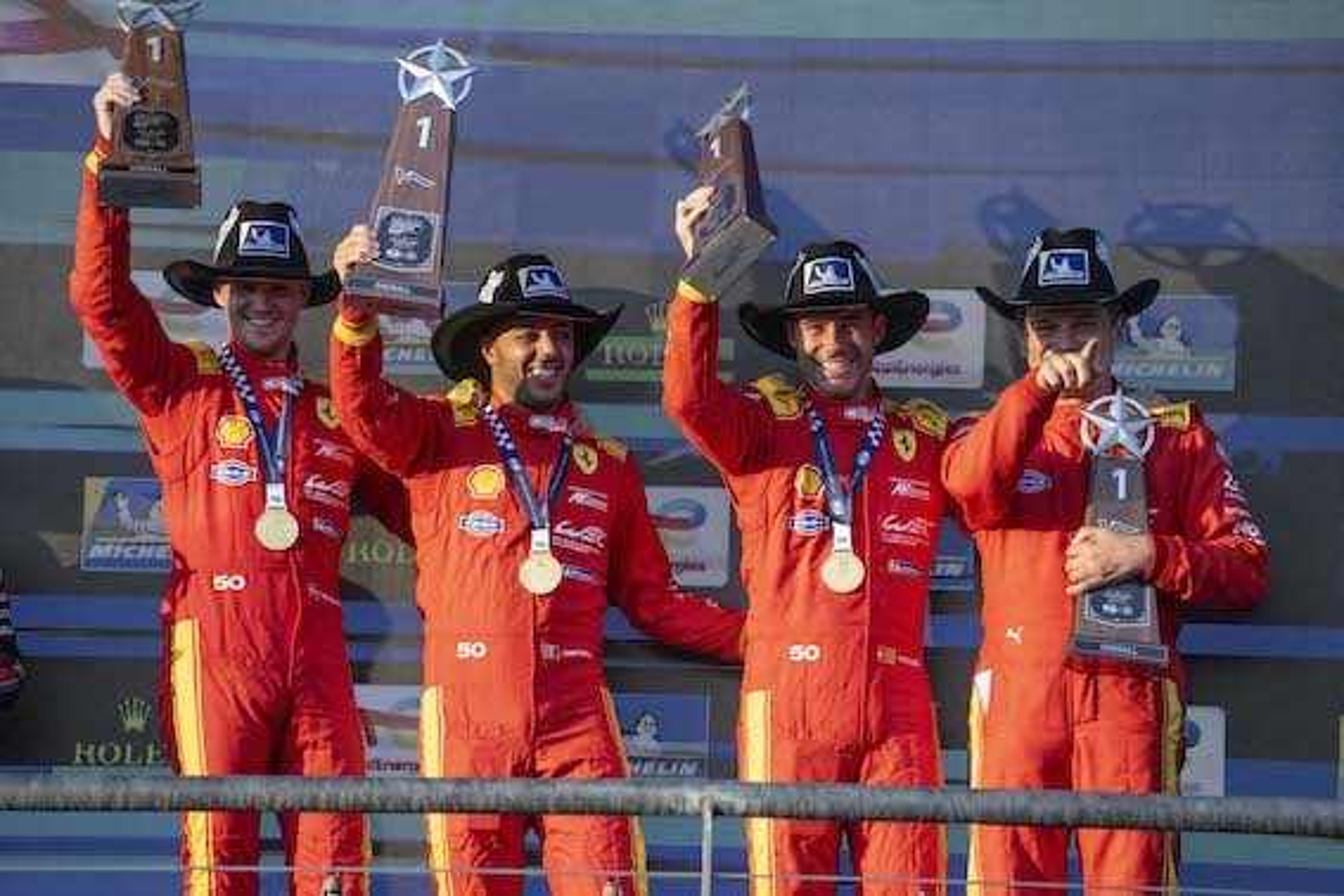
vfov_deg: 4.3
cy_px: 448
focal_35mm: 320
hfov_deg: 6.4
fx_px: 11946
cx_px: 672
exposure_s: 1/2500
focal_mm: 320
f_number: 7.1
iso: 1600
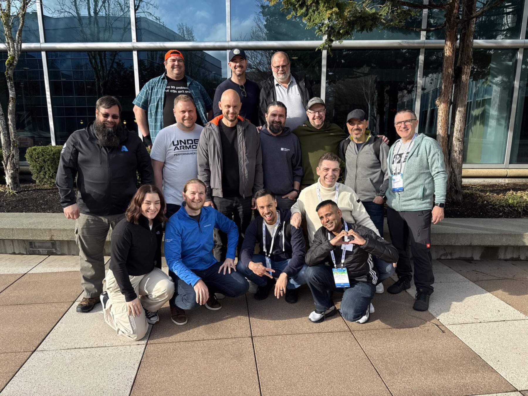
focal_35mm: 24
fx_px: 366
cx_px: 264
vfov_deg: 56.8
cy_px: 198
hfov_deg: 71.6
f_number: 1.78
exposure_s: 1/1437
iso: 80
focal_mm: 6.76
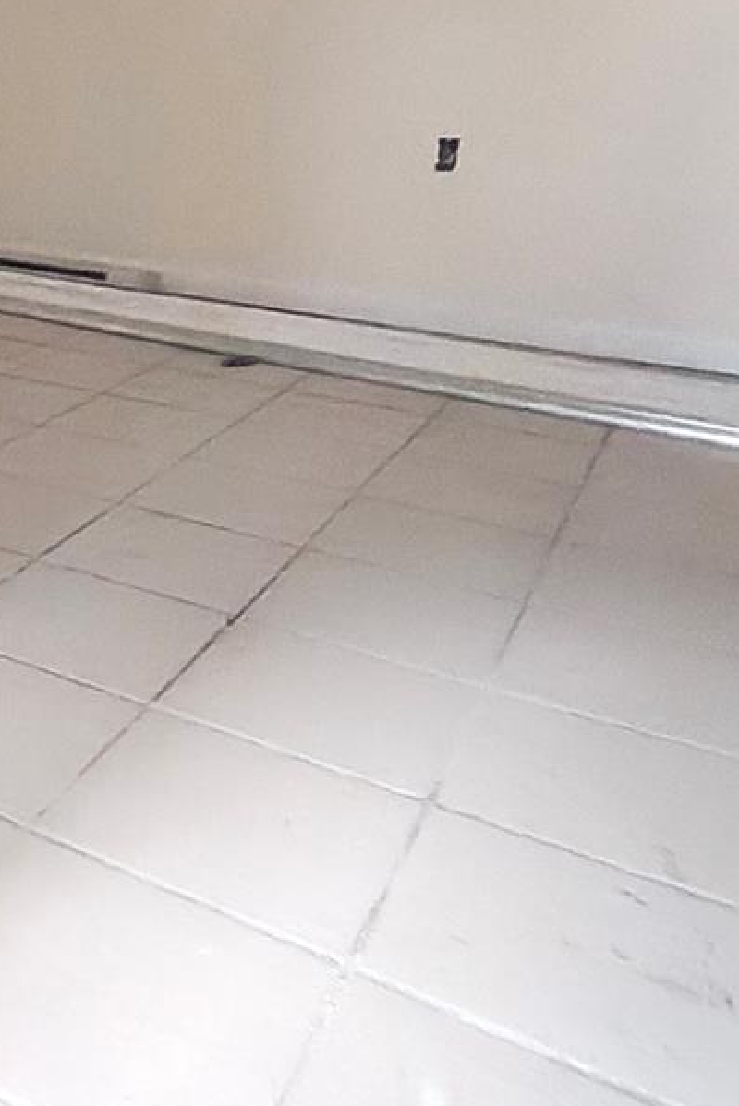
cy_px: 247
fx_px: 1230
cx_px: -219
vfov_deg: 46.3
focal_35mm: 40
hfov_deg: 27.8
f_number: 2.2
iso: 1792
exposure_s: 1/33.3
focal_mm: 1.64
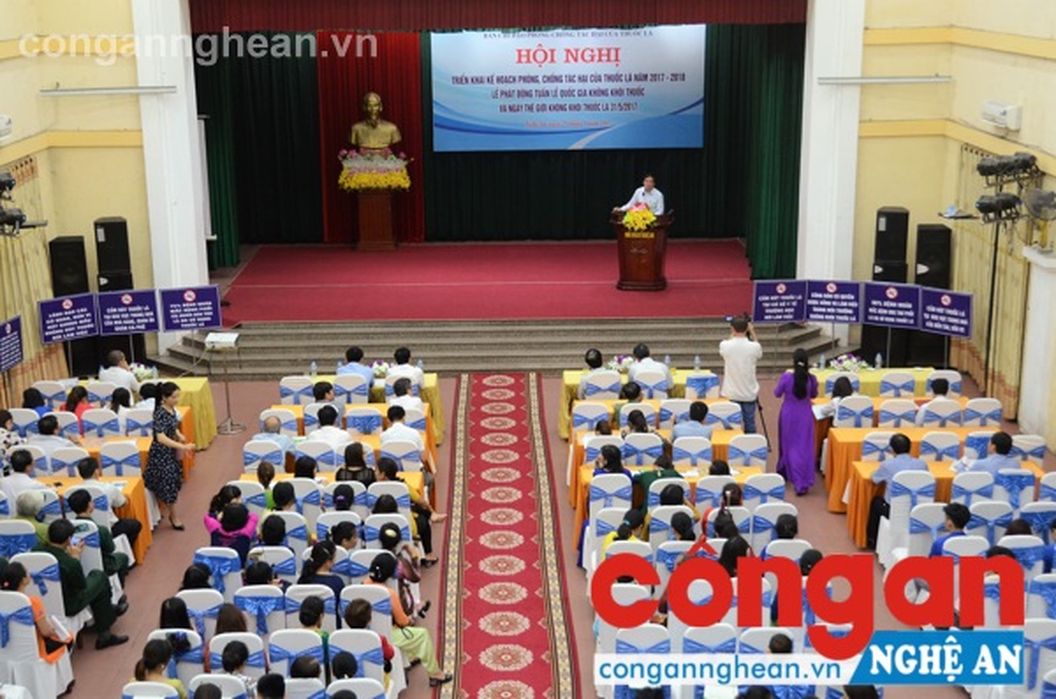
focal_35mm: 42
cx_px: 528
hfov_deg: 46.5
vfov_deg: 31.7
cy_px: 350
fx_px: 1229
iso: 1000
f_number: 4
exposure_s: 1/60
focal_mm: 28
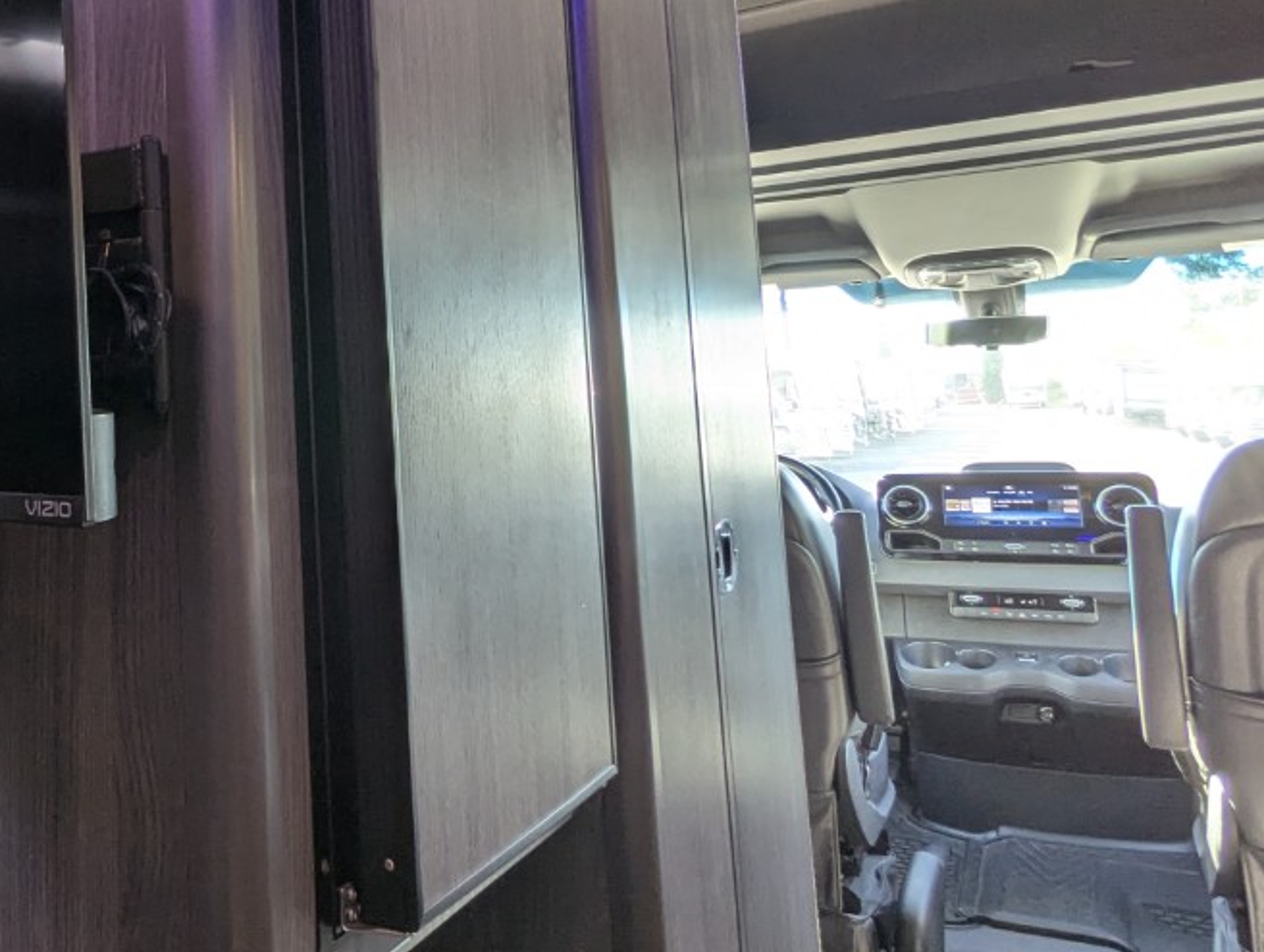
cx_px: 66
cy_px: 299
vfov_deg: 41.2
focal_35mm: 34
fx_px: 1243
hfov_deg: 47.0
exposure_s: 1/35.1
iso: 48
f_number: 2.2
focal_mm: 2.35
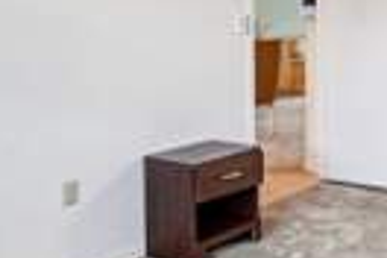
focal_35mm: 58
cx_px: 437
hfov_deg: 30.4
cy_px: 13
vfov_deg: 22.7
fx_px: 623
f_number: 8
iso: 320
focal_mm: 16
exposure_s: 1/15
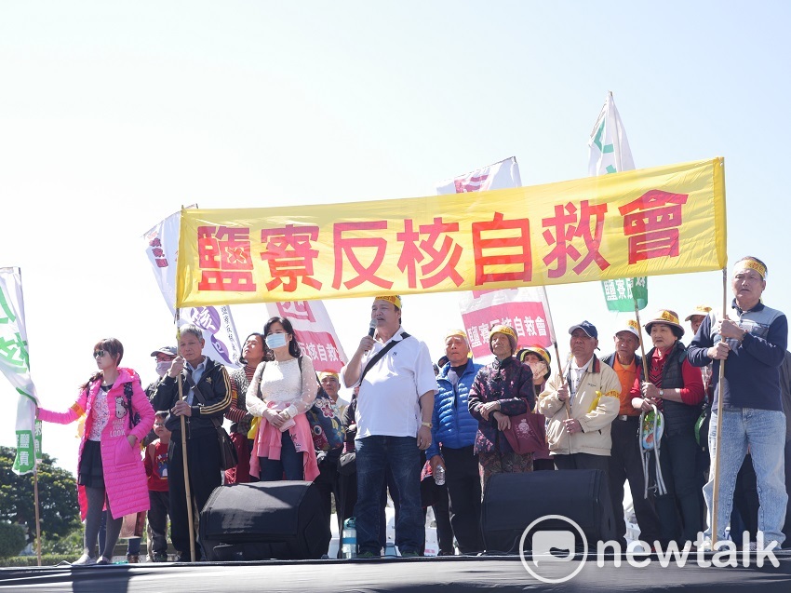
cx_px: 396
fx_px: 1371
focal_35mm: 60
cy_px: 296
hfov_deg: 32.2
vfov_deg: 24.4
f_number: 5
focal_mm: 30
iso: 200
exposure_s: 1/400
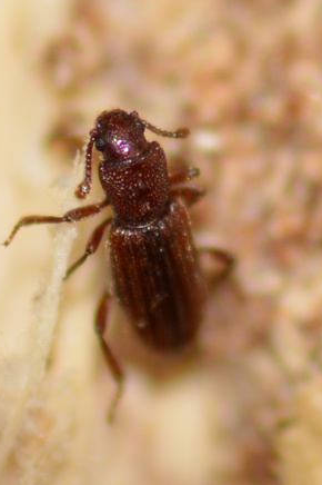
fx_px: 2956
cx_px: 152
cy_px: 258
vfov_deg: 9.4
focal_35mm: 220
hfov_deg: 6.2
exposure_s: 1/200
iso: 100
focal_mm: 100
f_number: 9
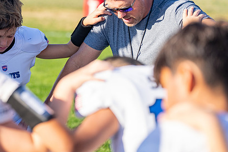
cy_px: 38
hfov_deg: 11.0
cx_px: 71
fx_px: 1178
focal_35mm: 186
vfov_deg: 7.4
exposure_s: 1/1250
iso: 160
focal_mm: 118
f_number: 2.8
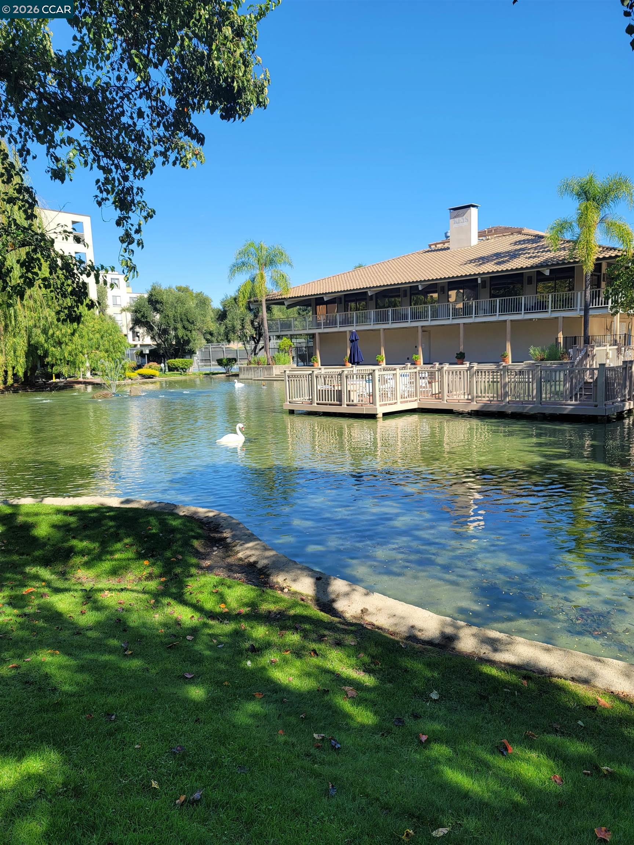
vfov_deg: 69.4
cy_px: 422
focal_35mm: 25
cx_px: 317
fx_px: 611
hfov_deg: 54.9
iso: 20
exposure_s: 1/548
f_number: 1.8
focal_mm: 7
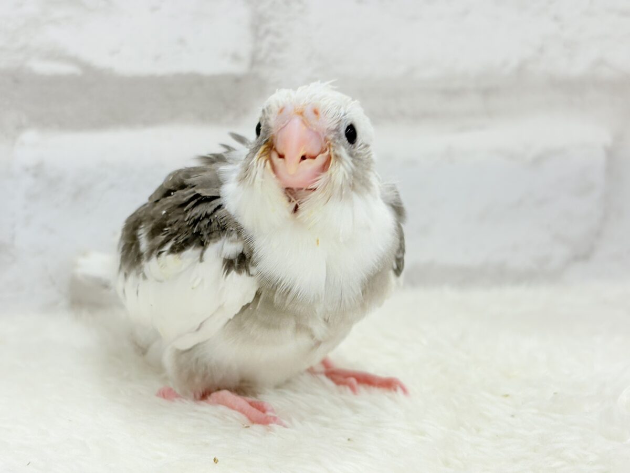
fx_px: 946
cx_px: 315
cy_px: 236
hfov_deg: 36.8
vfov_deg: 28.0
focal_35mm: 52
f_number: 1.6
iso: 64
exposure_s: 1/100
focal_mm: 5.96
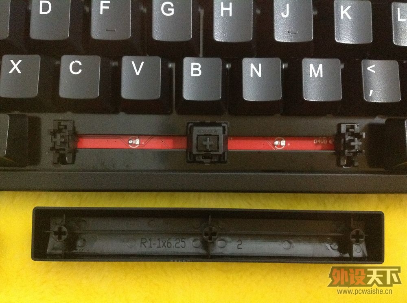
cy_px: 152
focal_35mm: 35
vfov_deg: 40.6
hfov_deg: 52.7
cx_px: 204
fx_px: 411
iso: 1000
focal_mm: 4.28
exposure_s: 1/17
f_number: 2.4
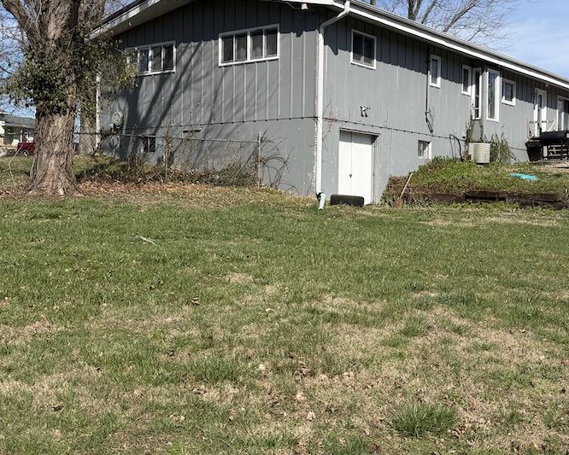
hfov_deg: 40.8
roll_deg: -0.8
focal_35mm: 45
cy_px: 194
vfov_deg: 33.4
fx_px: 758
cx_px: 367
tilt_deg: +0.2
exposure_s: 1/4975
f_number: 1.78
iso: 80
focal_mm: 6.76
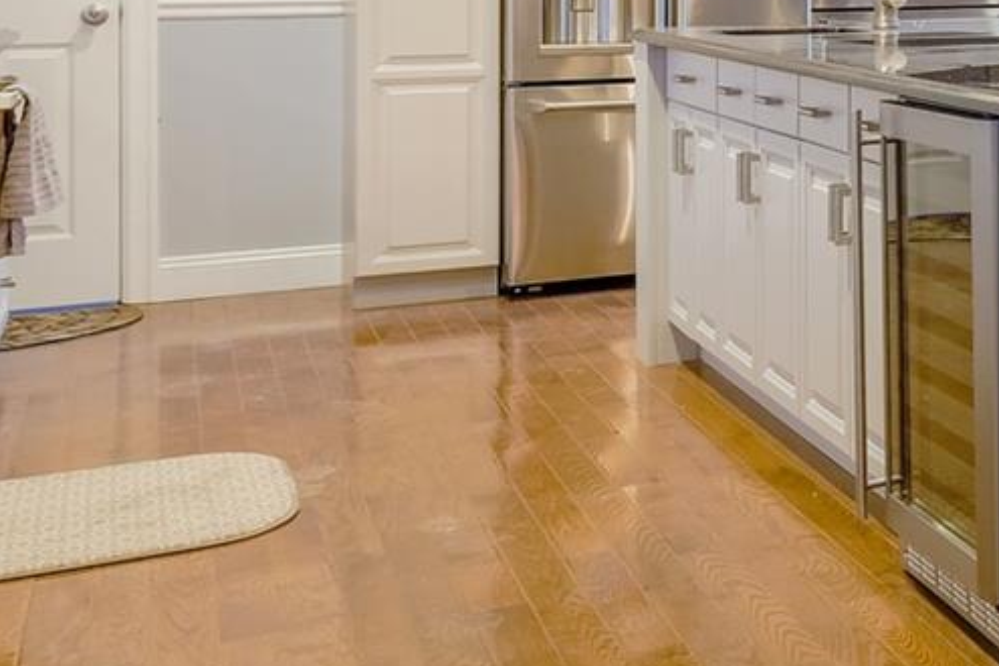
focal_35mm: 62
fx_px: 1720
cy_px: -43
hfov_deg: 22.4
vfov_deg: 21.0
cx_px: 1707
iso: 400
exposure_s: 1/4
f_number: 10
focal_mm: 10
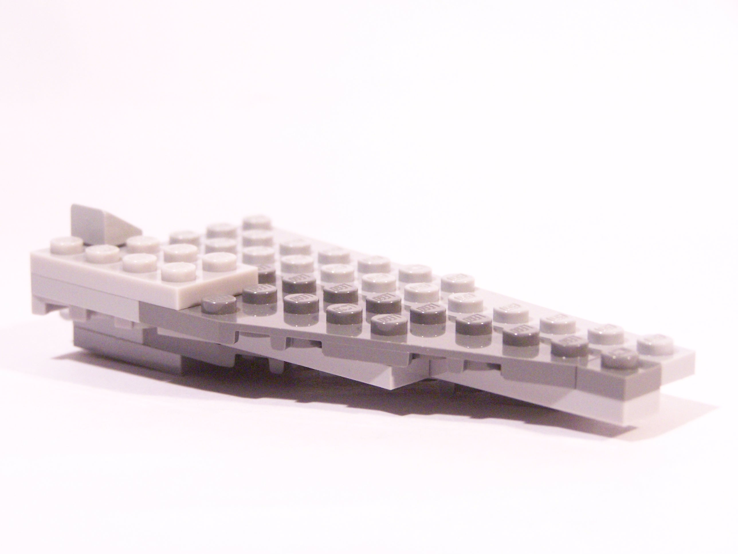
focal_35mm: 105
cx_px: 369
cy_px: 277
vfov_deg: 14.1
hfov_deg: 18.7
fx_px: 2239
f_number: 3.6
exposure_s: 1/30
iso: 400
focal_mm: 17.5
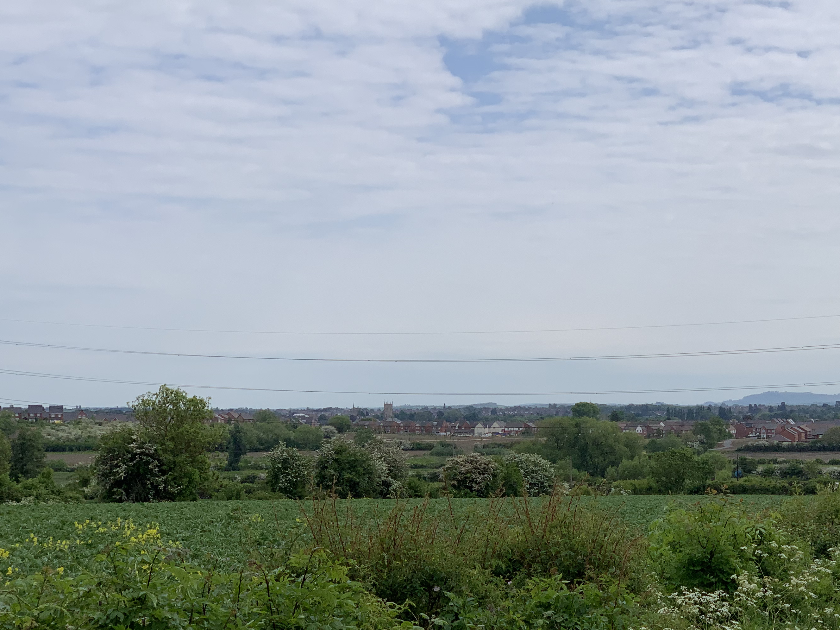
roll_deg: +0.3
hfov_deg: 24.4
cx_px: 637
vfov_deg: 18.6
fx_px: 1917
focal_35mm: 79
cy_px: 378
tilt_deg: +1.9
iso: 16
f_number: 2.4
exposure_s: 1/2283
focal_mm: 6
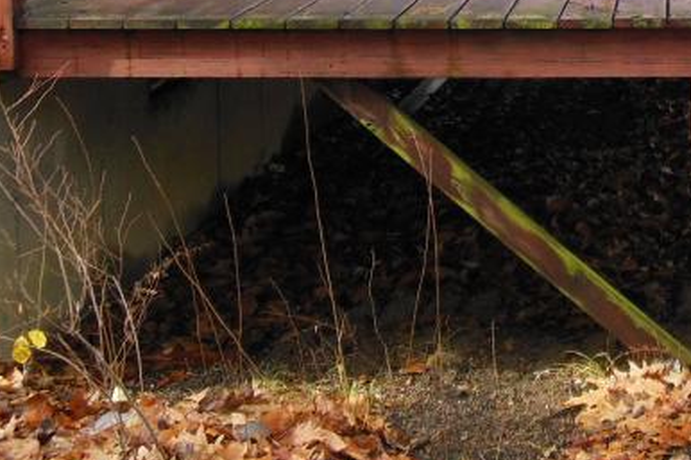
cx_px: 673
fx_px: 1324
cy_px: -143
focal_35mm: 69
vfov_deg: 18.3
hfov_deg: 27.7
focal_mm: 4.5
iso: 250
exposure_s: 1/250
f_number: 3.2
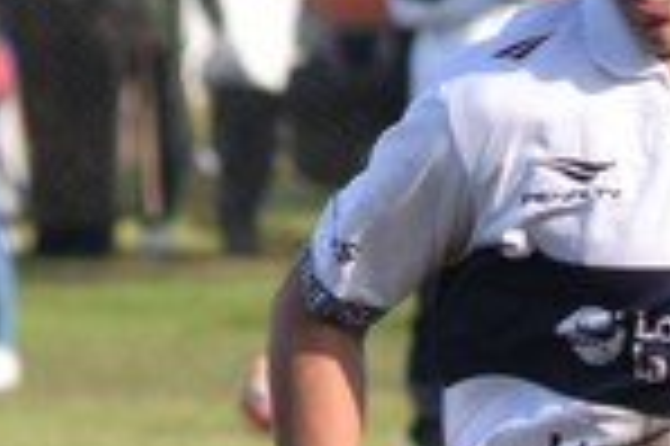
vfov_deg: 0.9
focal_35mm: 1539
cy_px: 784
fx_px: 28611
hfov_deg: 1.3
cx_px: 706
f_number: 6.3
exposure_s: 1/2500
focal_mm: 170
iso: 1000
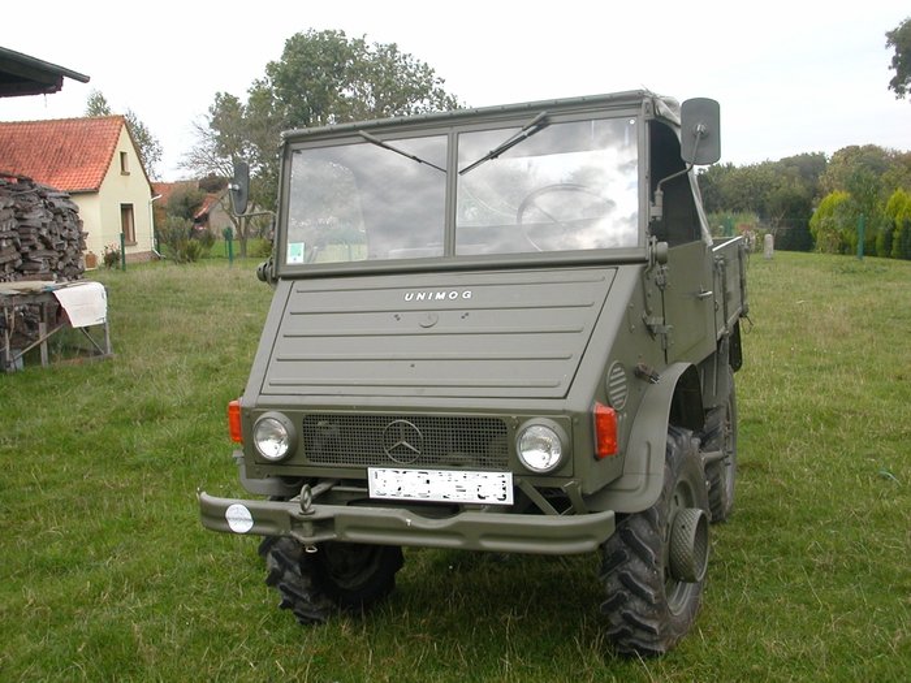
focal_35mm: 37
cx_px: 456
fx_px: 974
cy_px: 342
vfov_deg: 38.7
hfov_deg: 50.1
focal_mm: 5.6
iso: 100
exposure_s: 1/148
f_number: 4.5
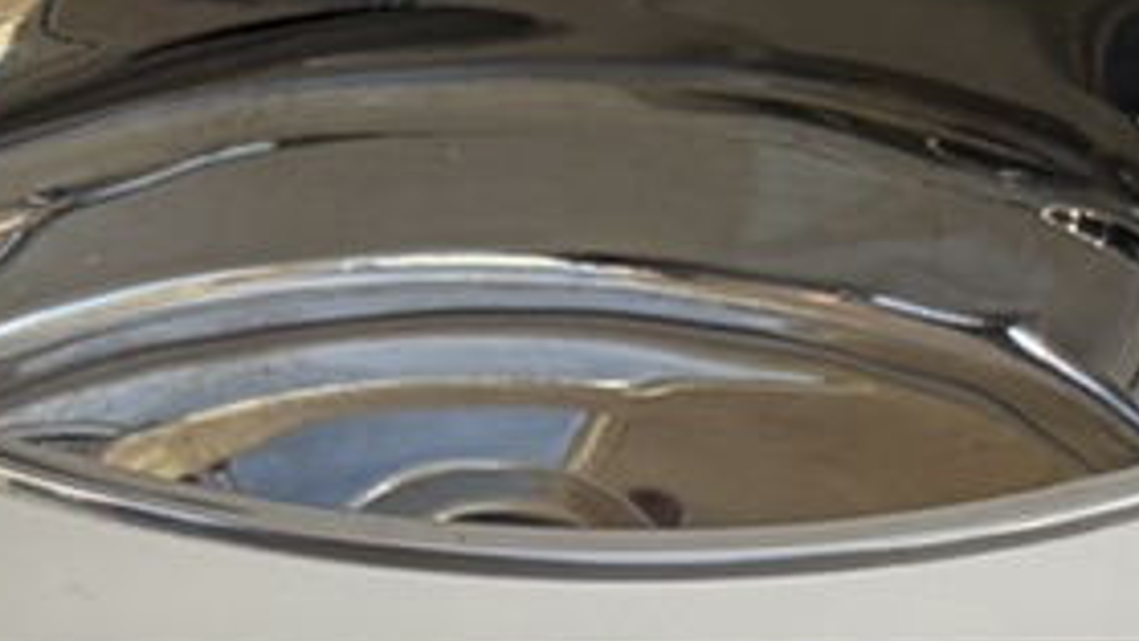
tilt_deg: -49.3
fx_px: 6283
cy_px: 1155
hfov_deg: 10.1
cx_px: -514
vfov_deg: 5.7
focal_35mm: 208
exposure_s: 1/850
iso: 50
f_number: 1.6
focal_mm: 5.96
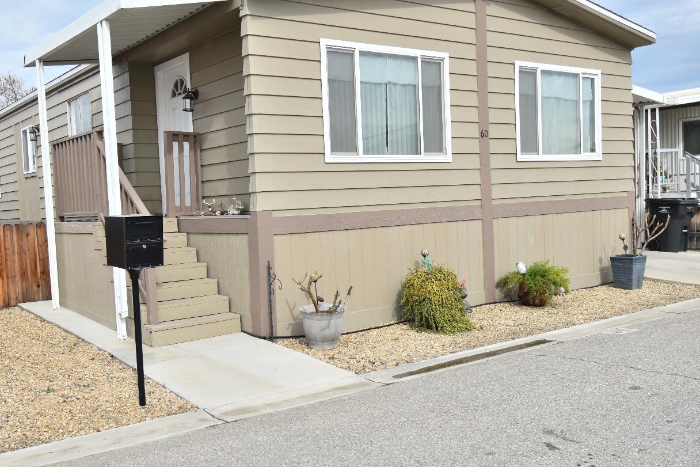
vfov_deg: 35.9
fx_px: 719
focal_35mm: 37
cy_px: 250
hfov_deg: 51.6
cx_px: 284
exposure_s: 1/250
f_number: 8
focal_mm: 20
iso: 100
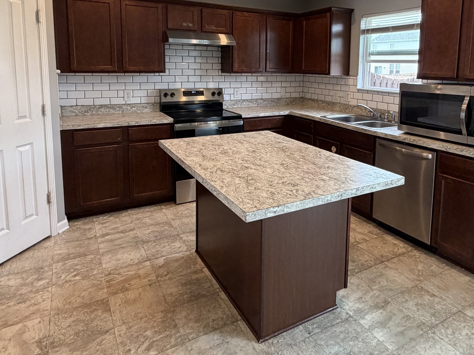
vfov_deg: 51.6
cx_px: 287
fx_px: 356
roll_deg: -0.7
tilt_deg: -7.2
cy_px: 107
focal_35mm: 26
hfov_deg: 66.6
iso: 250
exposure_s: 1/120
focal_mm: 2.22
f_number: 2.2
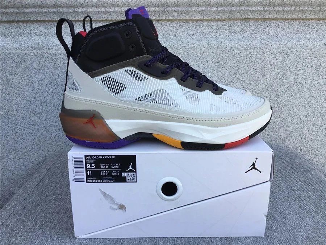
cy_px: 122
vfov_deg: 45.4
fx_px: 292
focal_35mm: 31
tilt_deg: -15.4
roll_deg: +1.2
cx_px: 163
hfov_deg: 58.4
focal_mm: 3.3
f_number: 2.4
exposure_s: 1/304
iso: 25
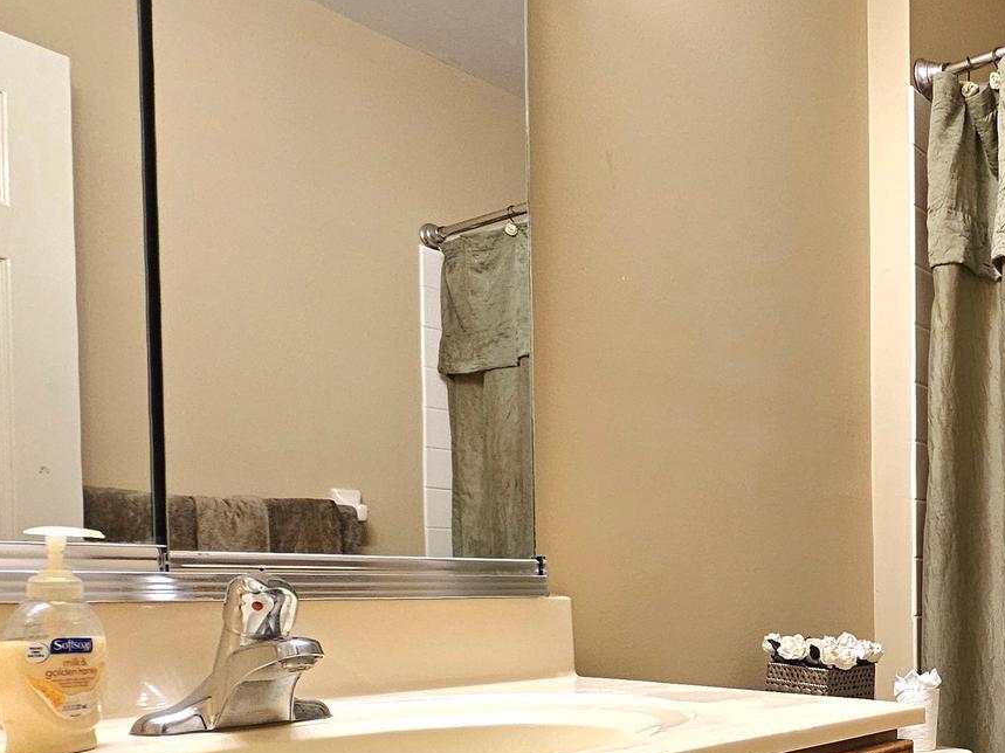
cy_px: 610
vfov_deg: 43.2
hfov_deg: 50.6
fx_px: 900
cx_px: 932
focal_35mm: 31
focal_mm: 2.2
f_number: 2.2
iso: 400
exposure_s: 1/60.2
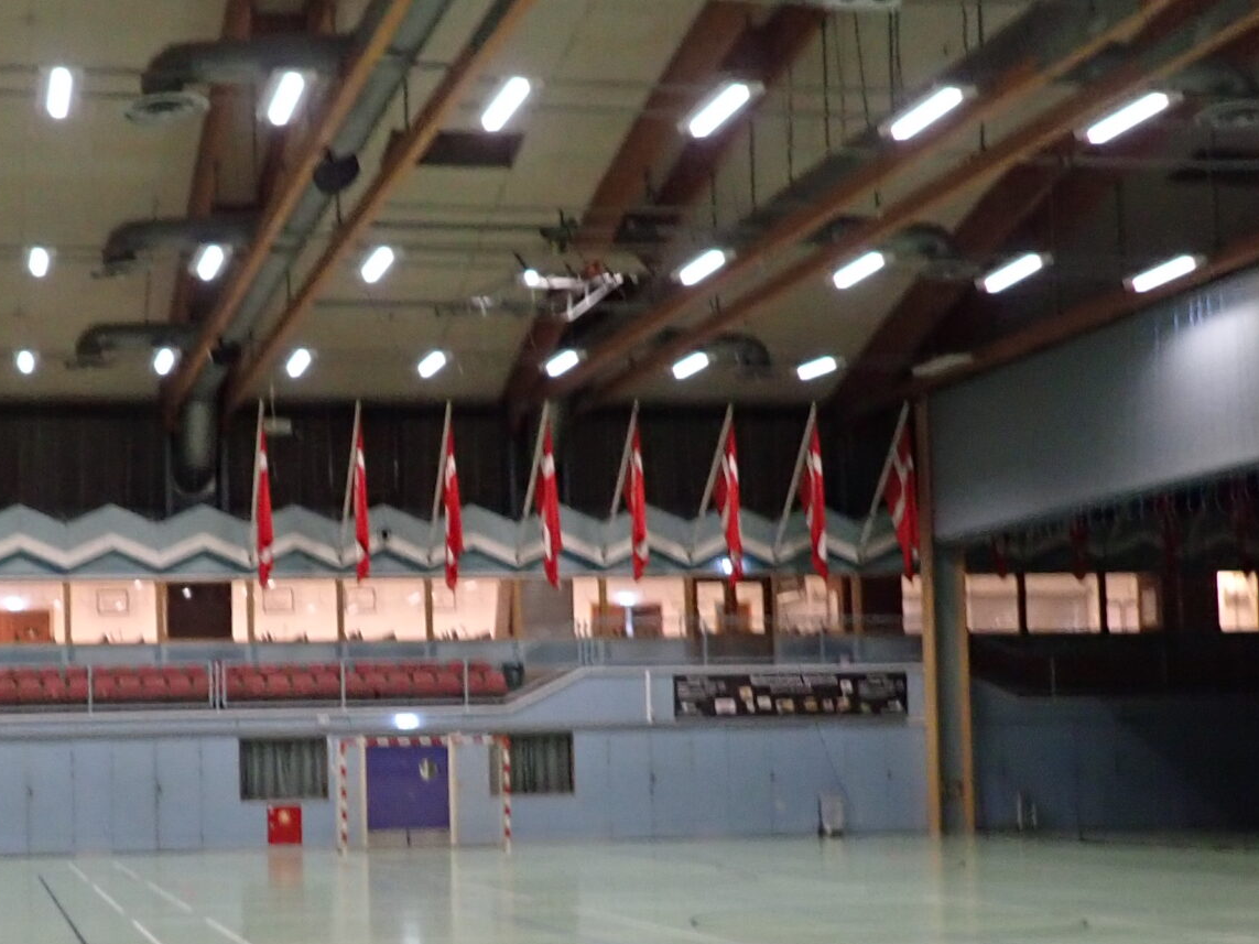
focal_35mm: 56
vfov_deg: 25.9
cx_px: 285
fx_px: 2037
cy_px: 652
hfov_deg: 33.5
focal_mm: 4.5
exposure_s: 1/30
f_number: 2
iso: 640
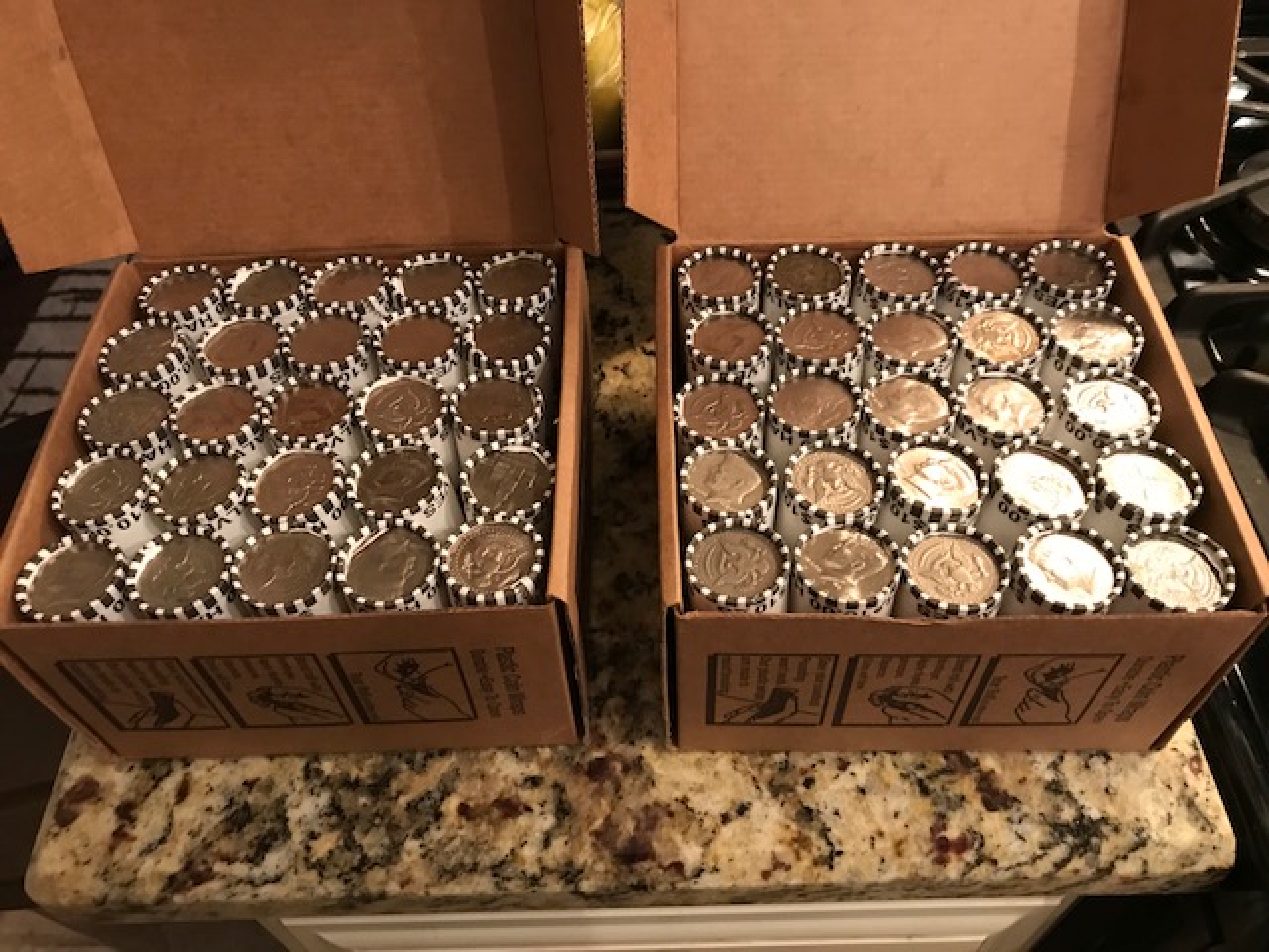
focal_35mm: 28
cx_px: 634
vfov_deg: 49.7
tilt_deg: -52.4
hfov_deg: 63.4
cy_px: 476
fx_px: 1026
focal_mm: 3.99
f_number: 1.8
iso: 80
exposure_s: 1/7
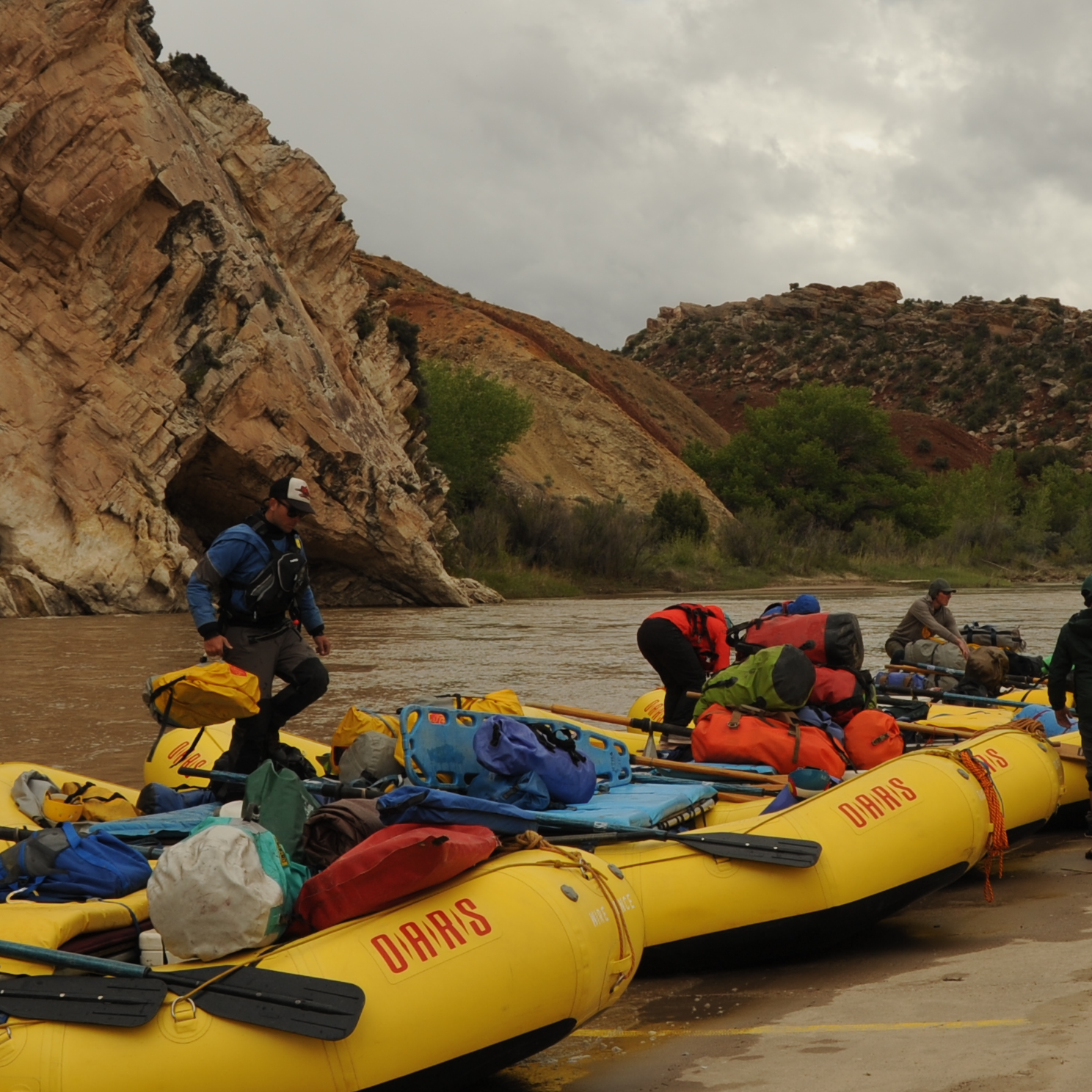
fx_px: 2427
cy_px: 404
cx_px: 736
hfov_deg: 25.2
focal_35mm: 68
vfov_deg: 25.3
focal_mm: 28
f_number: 11
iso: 200
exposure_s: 1/320
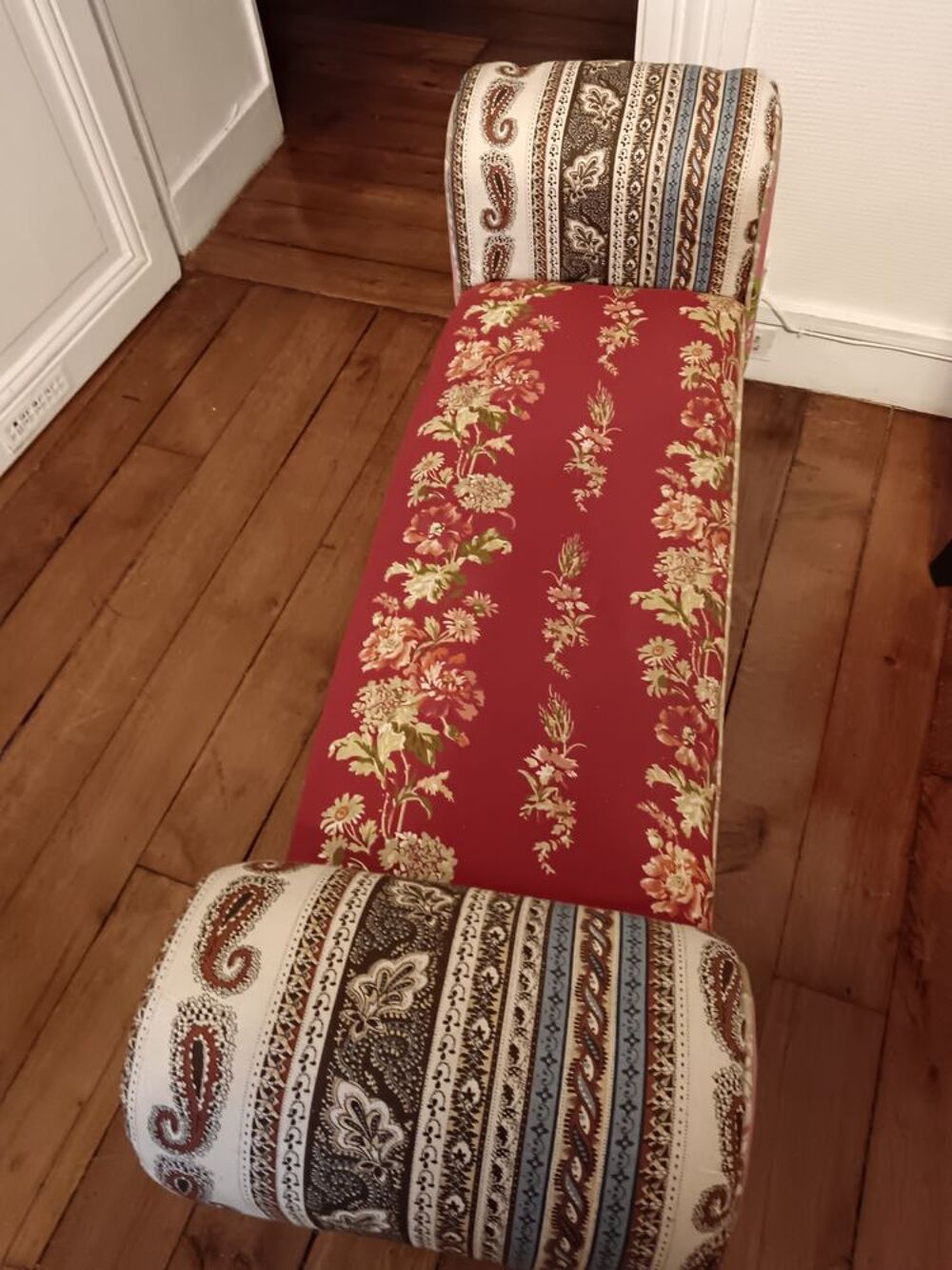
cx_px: 476
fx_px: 990
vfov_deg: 65.3
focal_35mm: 27
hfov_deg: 51.4
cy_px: 635
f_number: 1.9
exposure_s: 1/25
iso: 2482
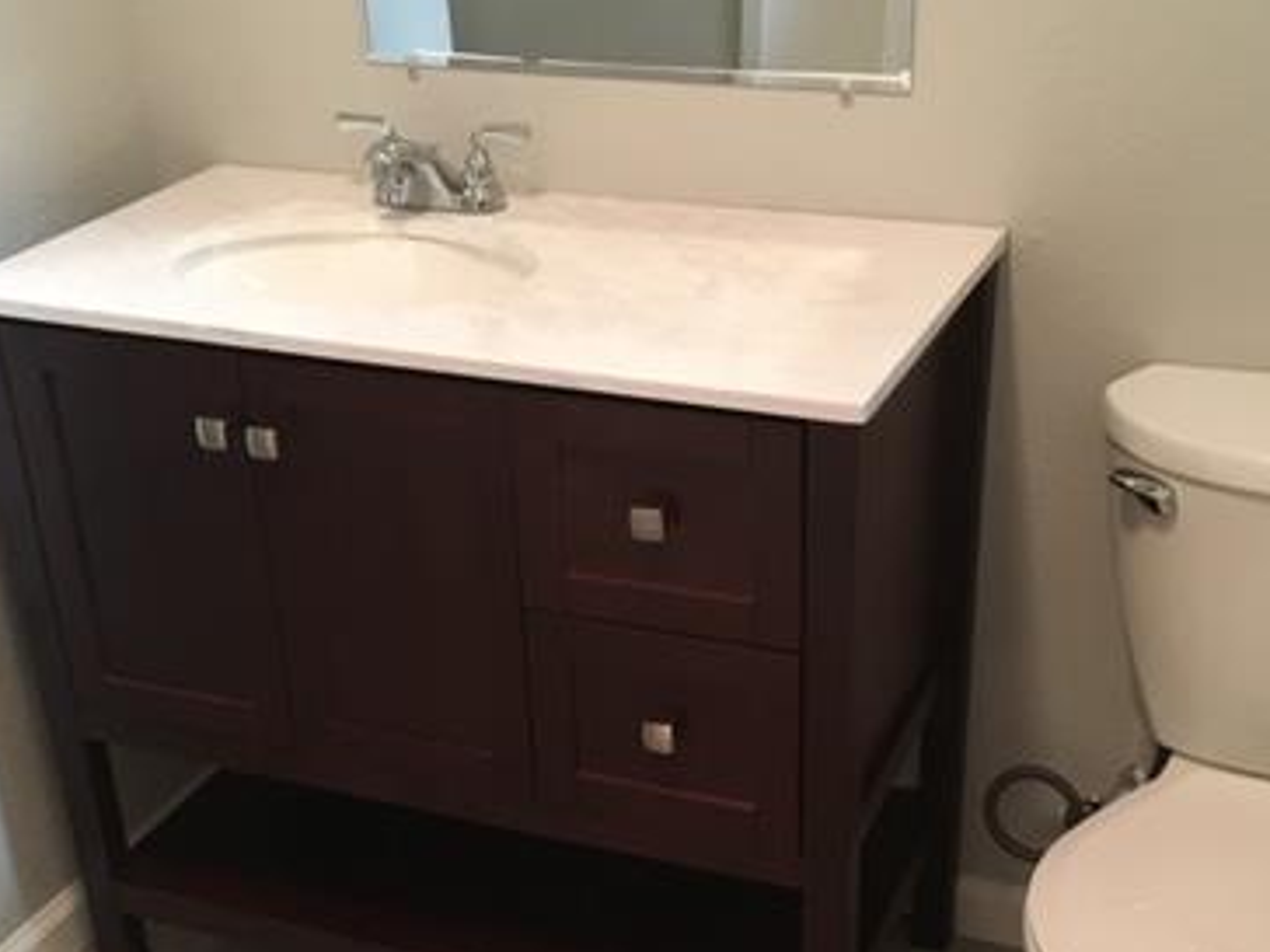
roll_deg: +1.9
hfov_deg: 37.5
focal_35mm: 51
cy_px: 690
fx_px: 1871
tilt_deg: -29.0
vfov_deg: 28.2
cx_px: 632
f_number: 2.2
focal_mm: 4.15
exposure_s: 1/15
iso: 200
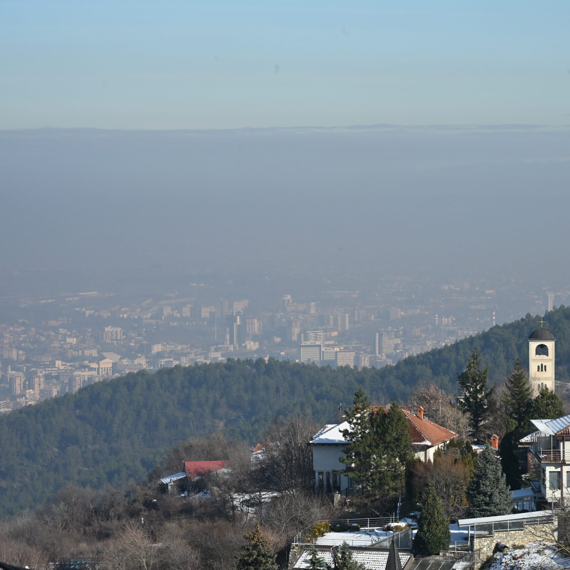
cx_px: 417
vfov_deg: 11.3
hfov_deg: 11.3
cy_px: 285
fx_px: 2869
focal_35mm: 154
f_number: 14
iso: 500
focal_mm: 120
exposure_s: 1/640
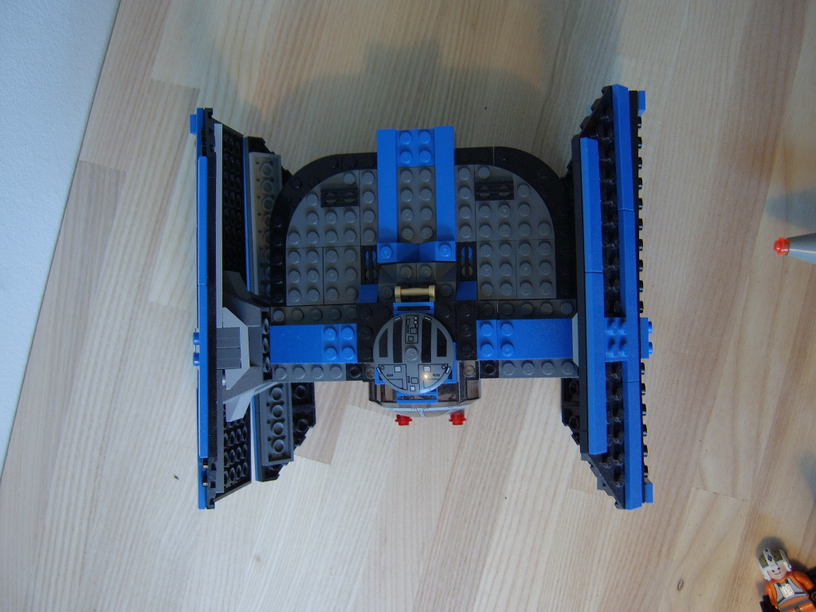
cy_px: 306
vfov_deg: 45.4
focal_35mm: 31
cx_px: 408
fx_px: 731
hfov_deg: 58.4
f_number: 2.7
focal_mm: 8.13
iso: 100
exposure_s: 1/36
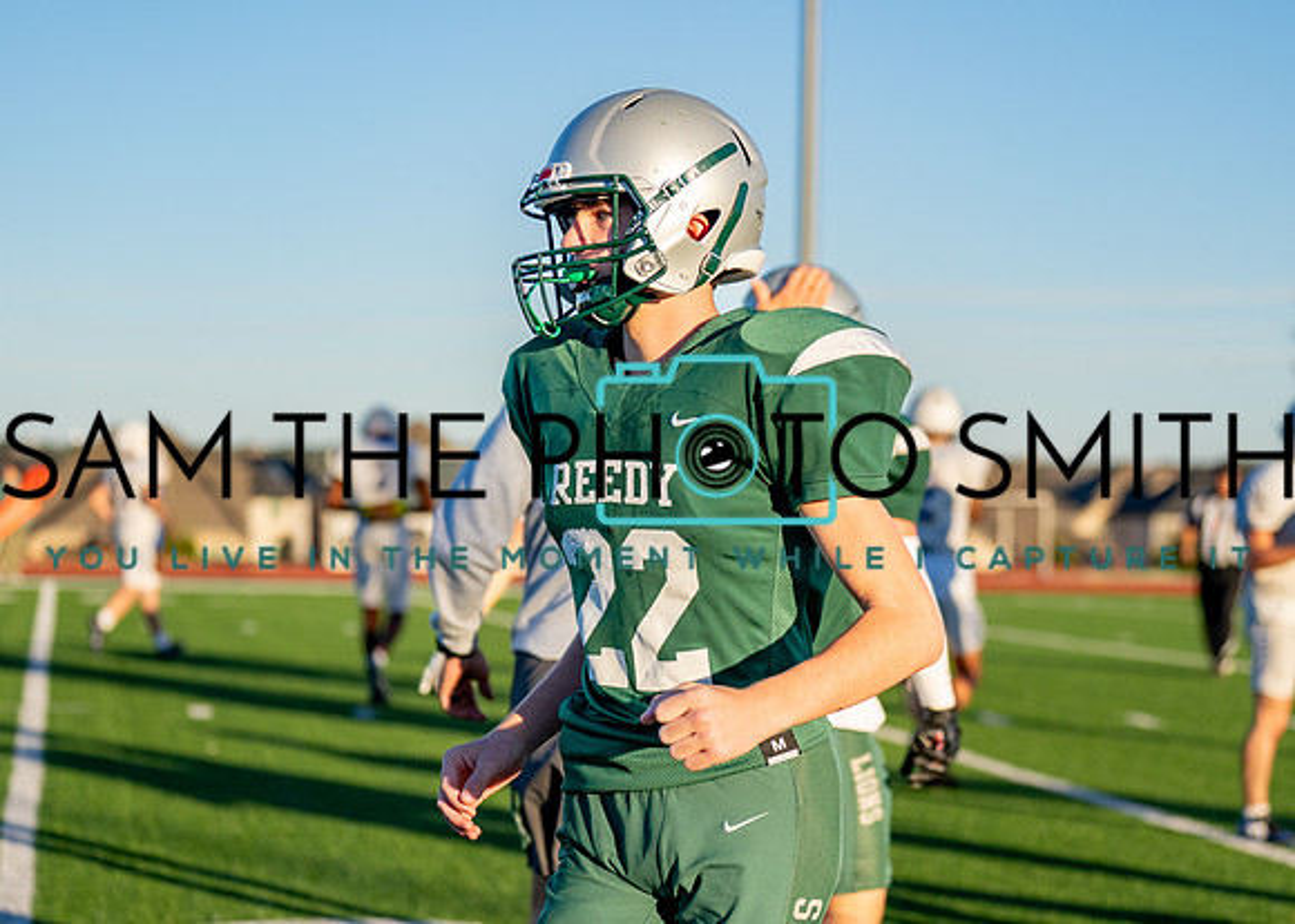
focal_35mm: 97
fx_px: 3554
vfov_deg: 14.8
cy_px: 499
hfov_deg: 20.7
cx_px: 675
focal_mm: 70
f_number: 2.8
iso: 200
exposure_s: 1/3200
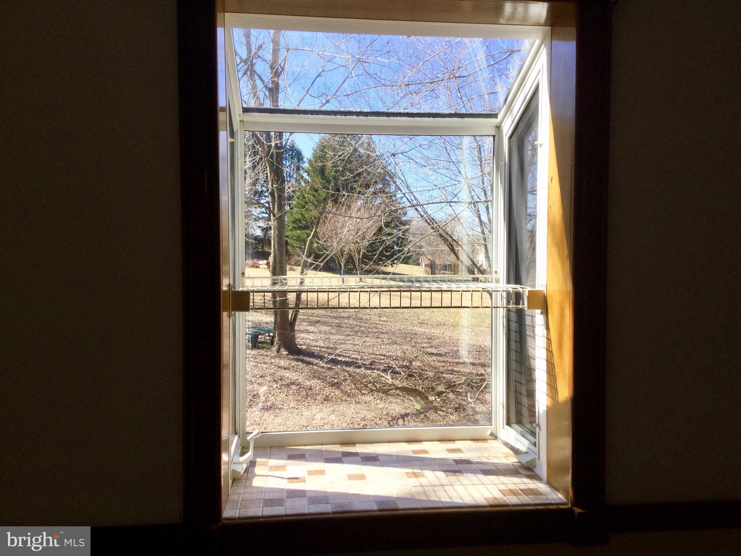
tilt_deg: -4.9
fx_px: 664
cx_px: 370
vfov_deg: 45.4
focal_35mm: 31
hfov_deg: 58.4
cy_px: 278
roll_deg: -0.1
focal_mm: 3.3
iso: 25
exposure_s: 1/460
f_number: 2.4
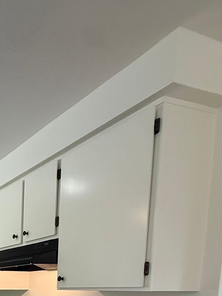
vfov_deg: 38.8
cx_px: -57
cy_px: 331
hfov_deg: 30.2
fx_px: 333
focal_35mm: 39
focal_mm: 2.22
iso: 250
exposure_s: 1/120
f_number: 2.2
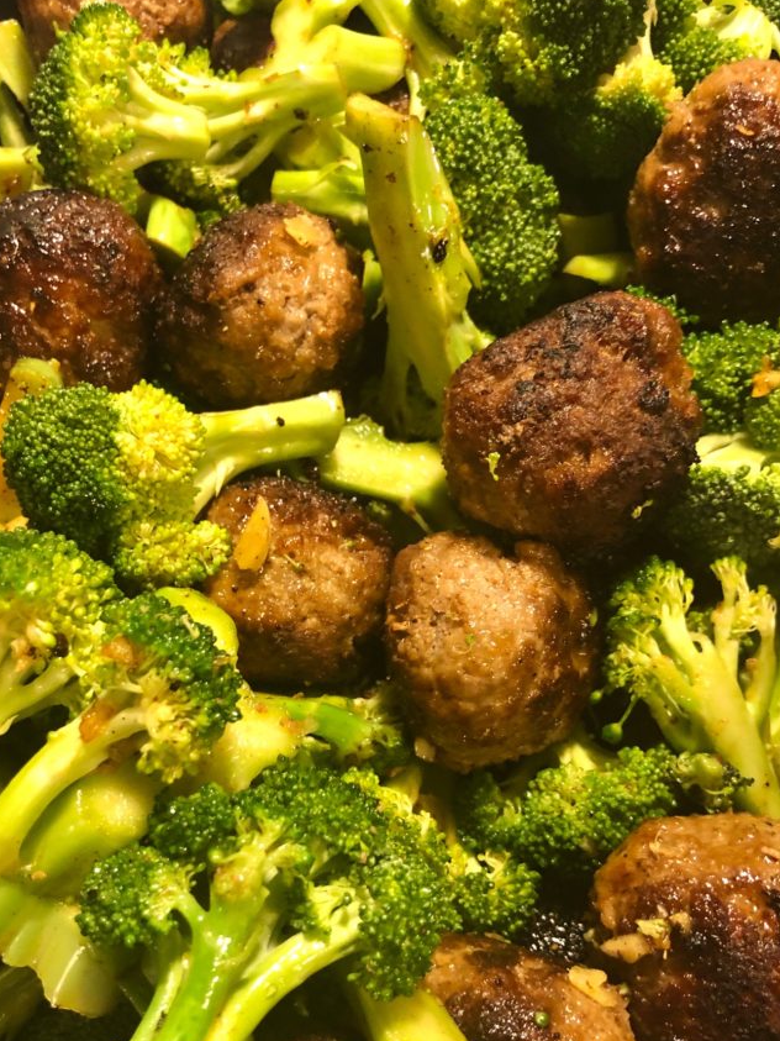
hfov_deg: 41.7
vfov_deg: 53.7
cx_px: 347
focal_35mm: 34
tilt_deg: -63.1
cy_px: 599
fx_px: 1022
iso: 100
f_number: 1.8
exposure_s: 1/13
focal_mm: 3.99
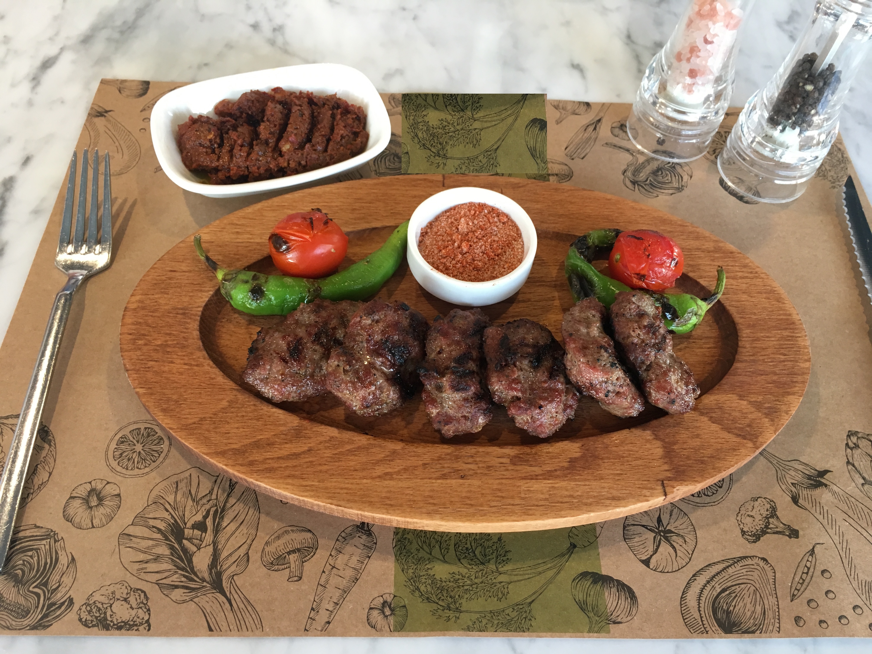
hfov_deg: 61.7
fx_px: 731
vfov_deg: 48.2
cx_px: 436
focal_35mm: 29
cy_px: 327
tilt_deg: -54.4
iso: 125
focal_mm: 4.15
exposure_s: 1/33
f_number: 2.2
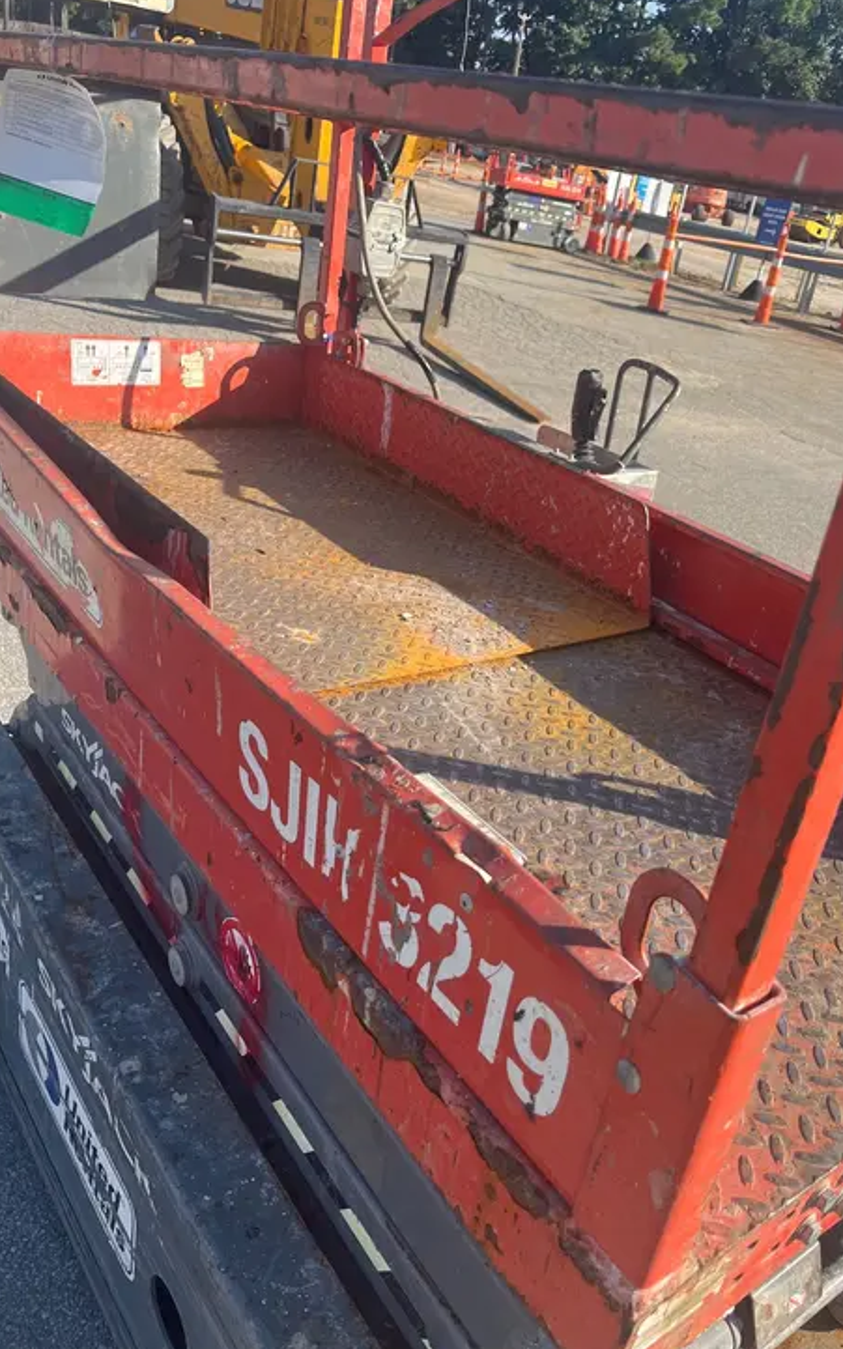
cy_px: 672
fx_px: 1030
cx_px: 497
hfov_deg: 44.3
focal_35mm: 28
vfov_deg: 66.5
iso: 50
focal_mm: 5.1
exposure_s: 1/1266
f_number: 1.6
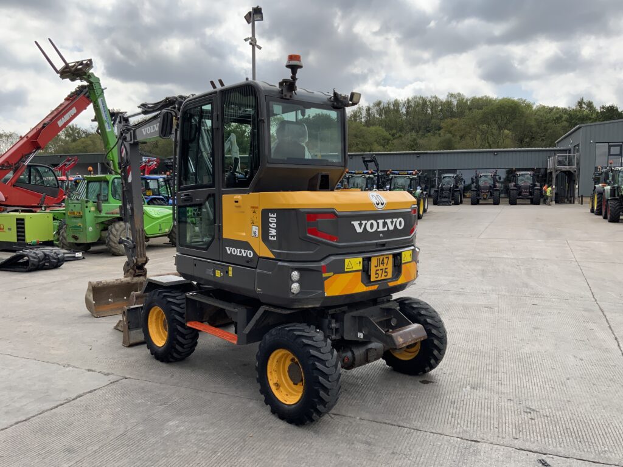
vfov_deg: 48.2
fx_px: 522
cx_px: 312
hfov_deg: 61.7
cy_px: 234
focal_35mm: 29
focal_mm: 3
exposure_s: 1/1311
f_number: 1.8
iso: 16
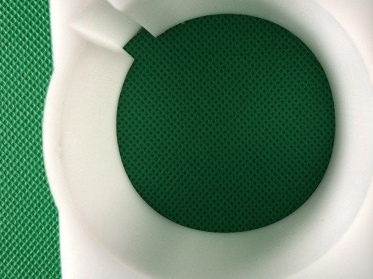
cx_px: 245
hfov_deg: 44.2
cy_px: 122
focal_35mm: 42
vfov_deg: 34.3
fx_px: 452
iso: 50
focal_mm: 4.12
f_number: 2.2
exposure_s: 1/33
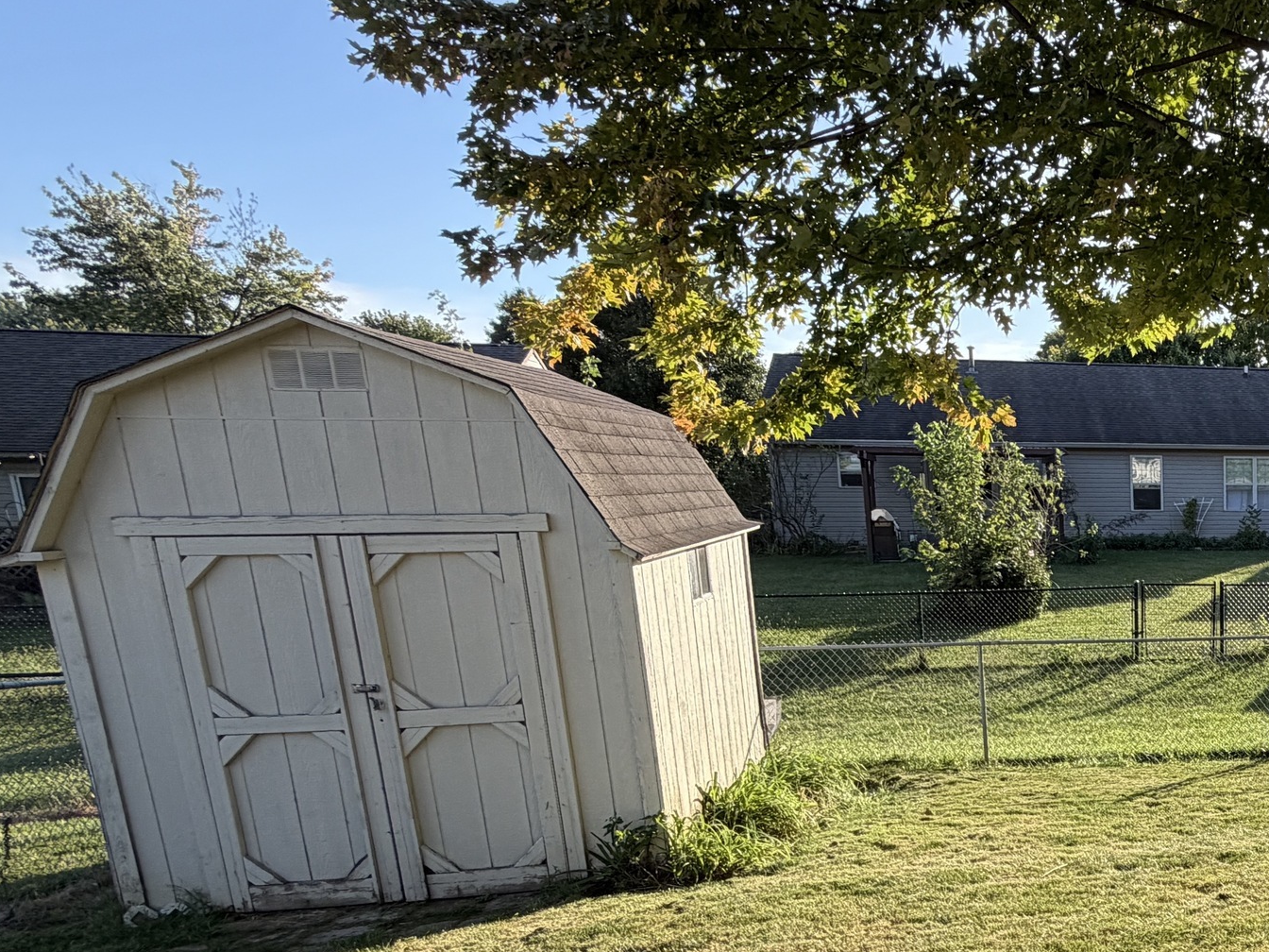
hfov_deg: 46.6
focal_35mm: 32
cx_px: 1294
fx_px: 1173
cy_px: 739
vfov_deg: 42.5
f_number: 2.2
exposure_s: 1/502
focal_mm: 2.22
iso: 64
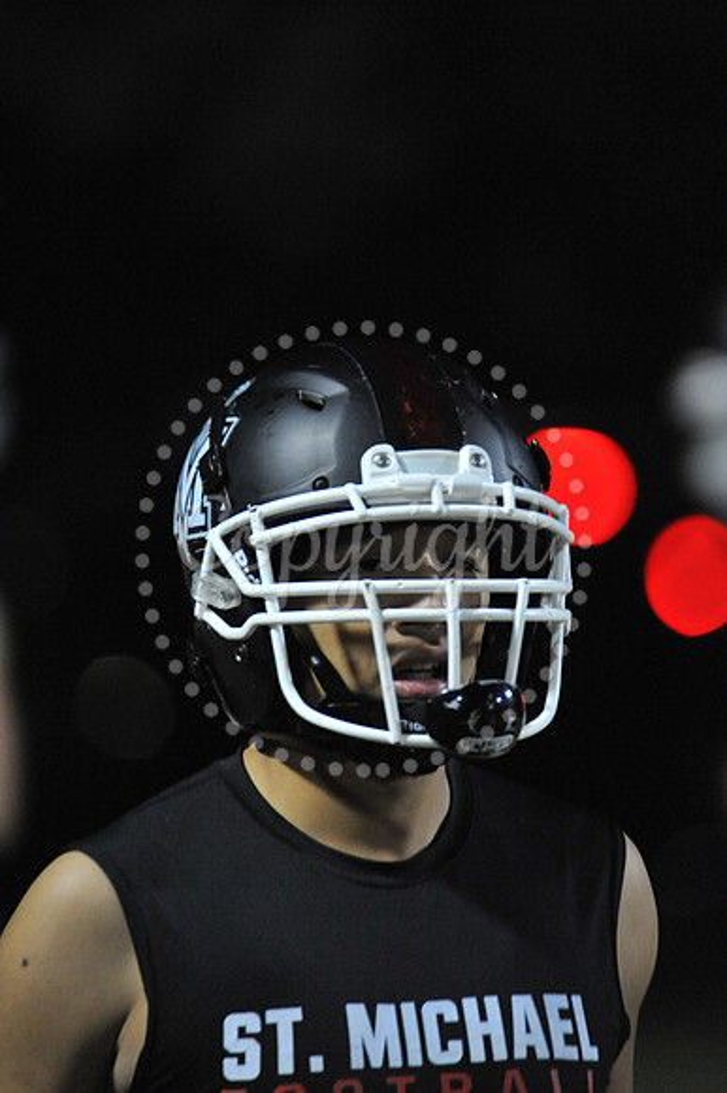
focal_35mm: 600
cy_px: 546
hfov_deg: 2.3
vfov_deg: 3.4
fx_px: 18195
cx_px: 364
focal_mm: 600
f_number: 6.3
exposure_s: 1/125
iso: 6400
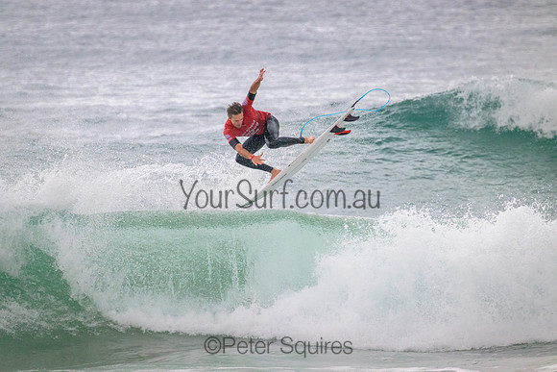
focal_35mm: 800
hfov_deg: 2.6
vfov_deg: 1.7
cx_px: 278
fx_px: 12380
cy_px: 186
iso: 4000
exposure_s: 1/2000
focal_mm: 800
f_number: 11
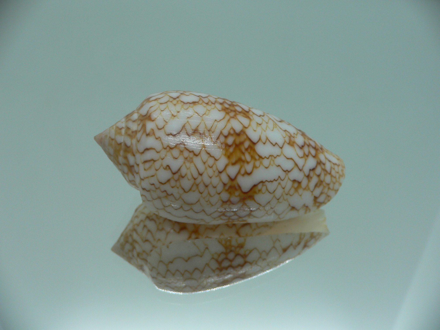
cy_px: 165
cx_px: 220
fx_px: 445
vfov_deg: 40.7
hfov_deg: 52.6
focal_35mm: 35
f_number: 2.8
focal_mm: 4.6
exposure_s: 1/60
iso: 80
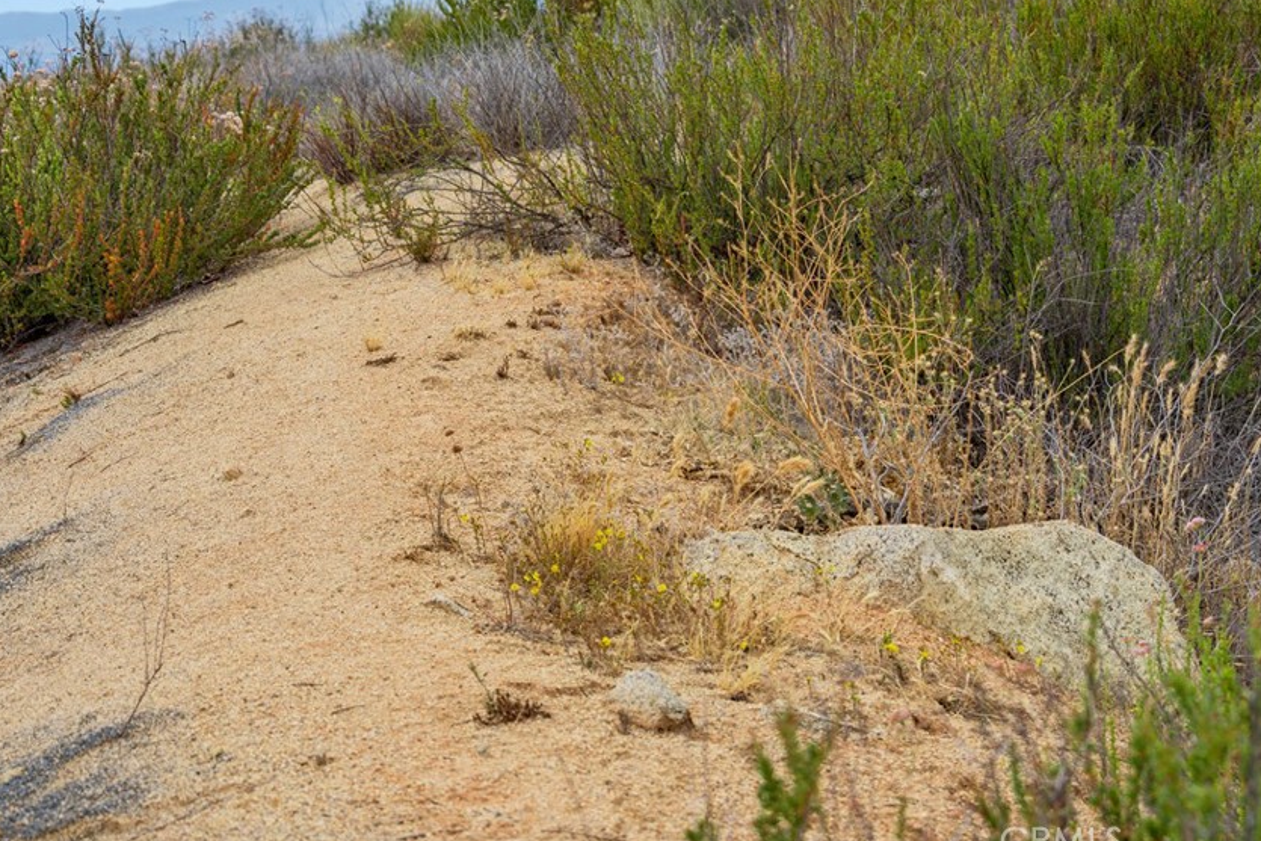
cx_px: 734
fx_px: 3223
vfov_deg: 14.9
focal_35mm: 92
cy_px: 347
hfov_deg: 22.1
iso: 100
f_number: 5.6
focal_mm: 75
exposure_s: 1/250
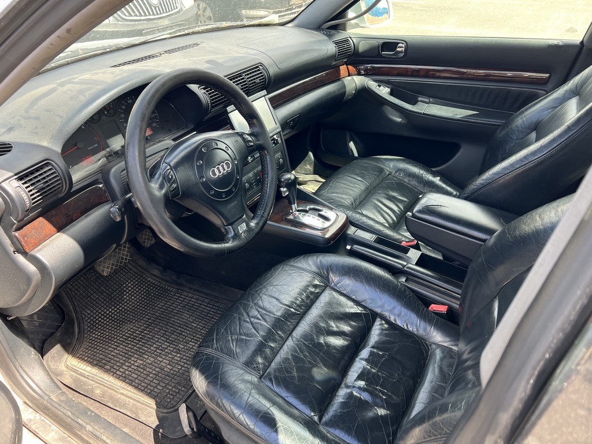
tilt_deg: -33.7
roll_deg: +3.7
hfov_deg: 67.3
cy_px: 222
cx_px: 296
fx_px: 445
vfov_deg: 53.1
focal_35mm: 26
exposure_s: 1/171
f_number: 1.5
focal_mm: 5.7
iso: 50
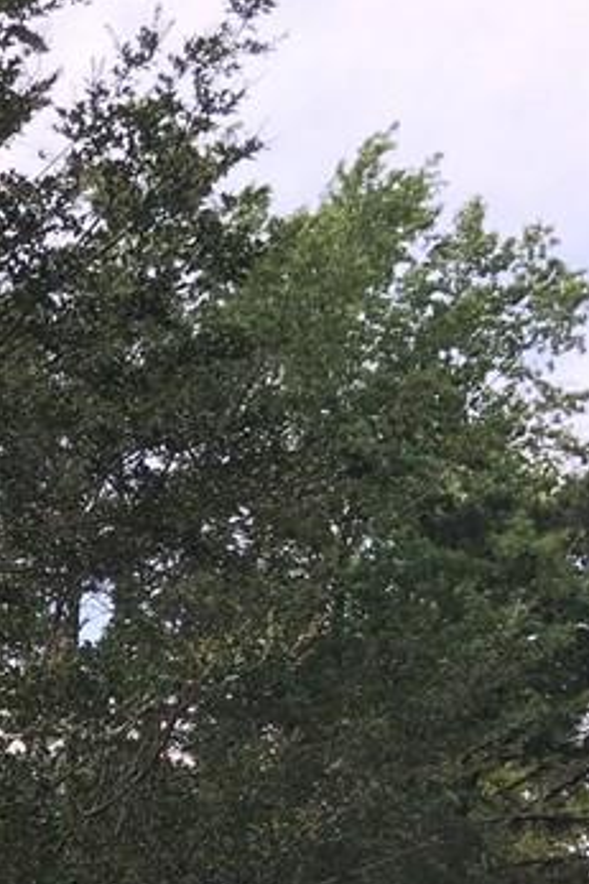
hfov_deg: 13.9
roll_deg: -2.1
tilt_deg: +5.4
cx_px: -413
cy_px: 925
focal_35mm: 89
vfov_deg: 21.9
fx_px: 2186
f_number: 2.2
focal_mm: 4.15
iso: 25
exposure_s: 1/432
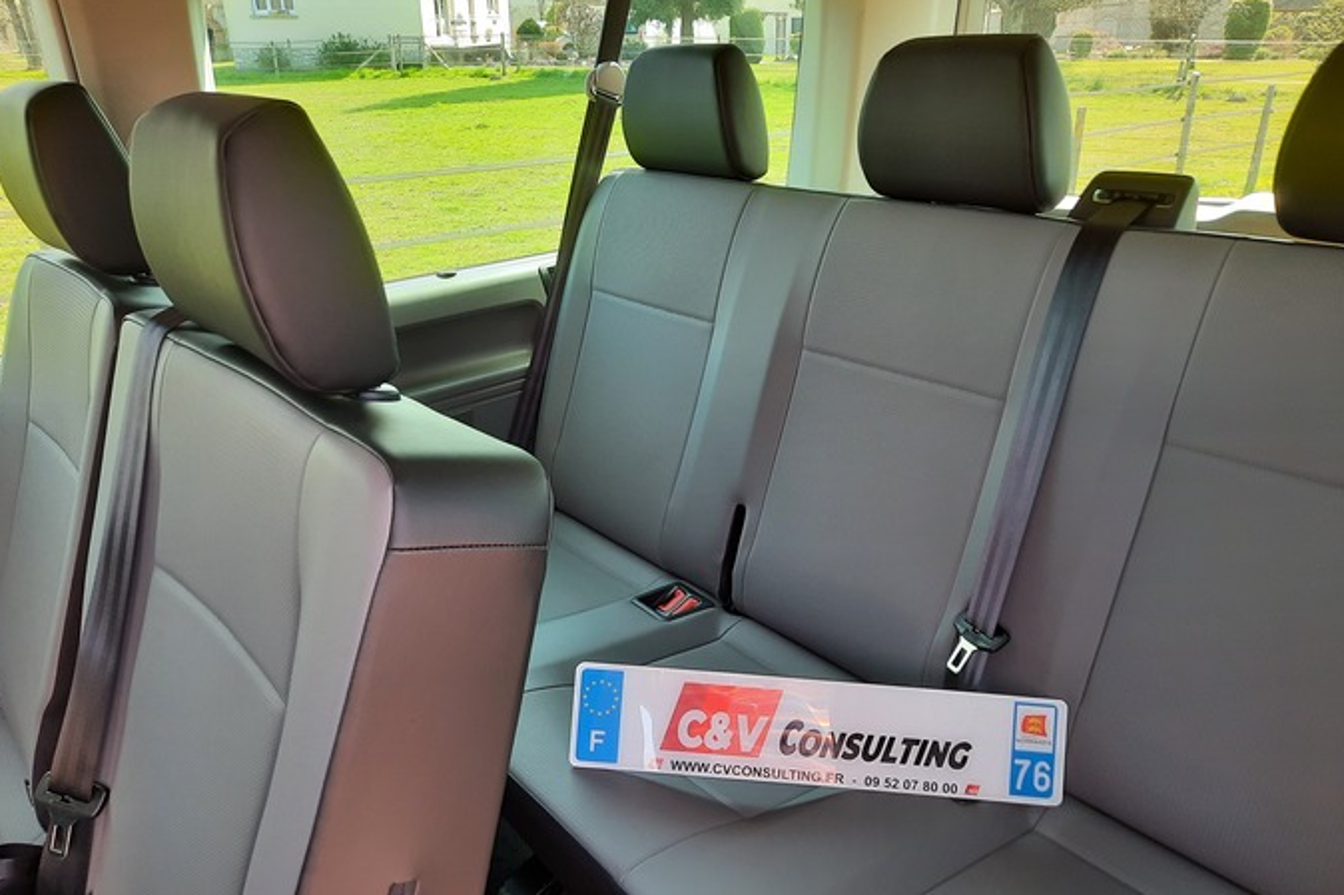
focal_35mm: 27
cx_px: 674
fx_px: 1008
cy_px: 479
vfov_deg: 47.9
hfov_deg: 67.4
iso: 80
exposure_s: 1/50
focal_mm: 4.6
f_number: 2
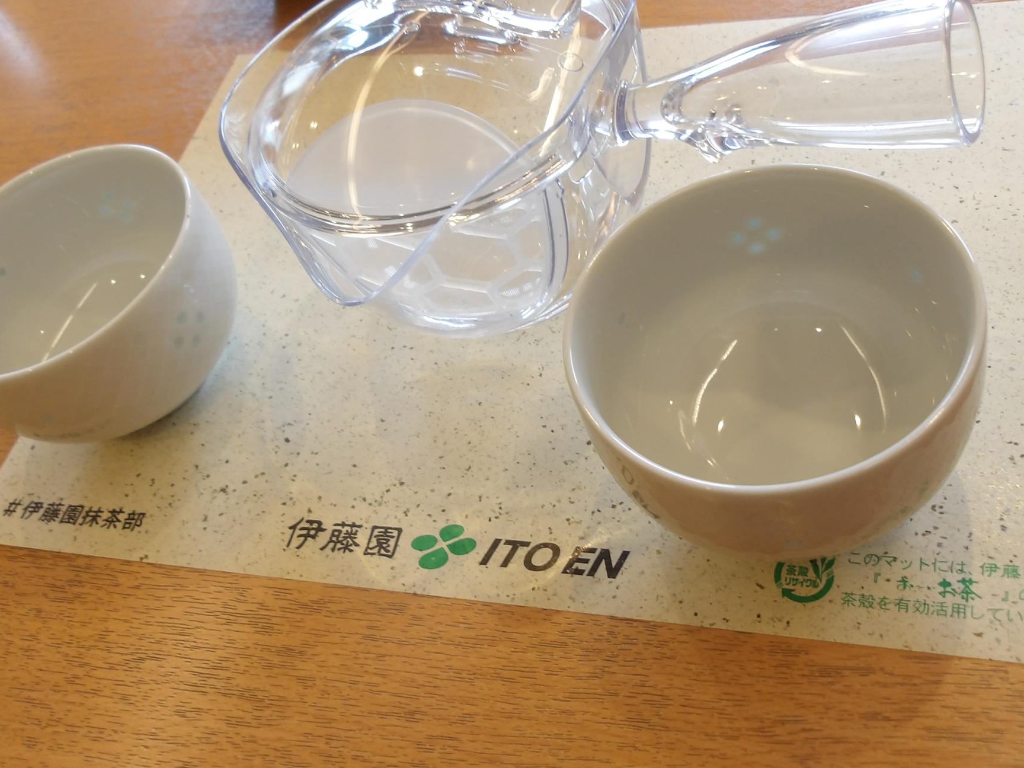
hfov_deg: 51.3
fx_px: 1065
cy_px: 337
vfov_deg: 39.6
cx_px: 537
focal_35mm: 36
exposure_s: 1/40
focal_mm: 4.9
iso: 100
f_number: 3
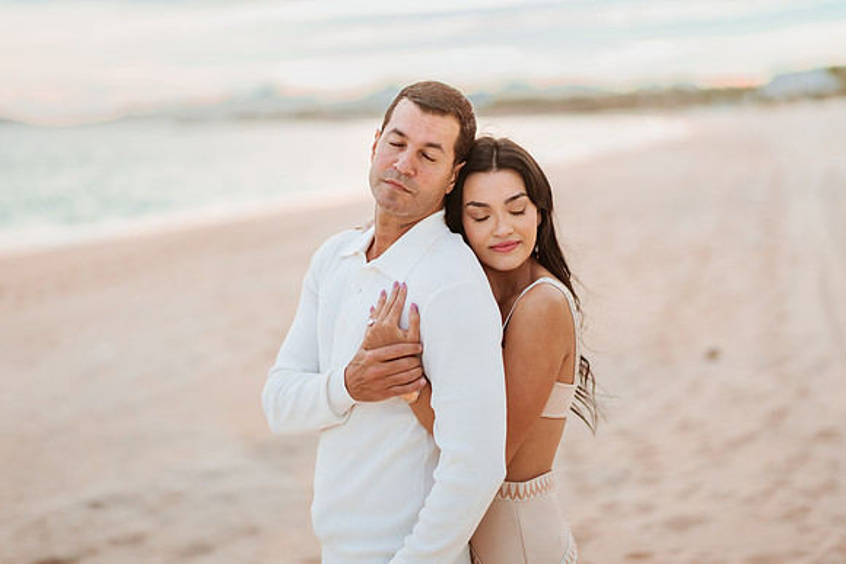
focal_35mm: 59
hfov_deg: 33.7
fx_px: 1397
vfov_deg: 22.8
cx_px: 433
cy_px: 289
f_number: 1.4
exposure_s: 1/6400
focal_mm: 58
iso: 250
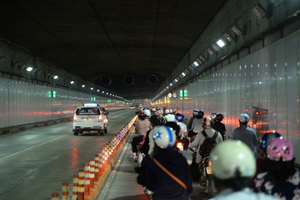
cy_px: 100
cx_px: 150
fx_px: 625
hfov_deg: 27.0
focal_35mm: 75
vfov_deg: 18.2
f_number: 2.8
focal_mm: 75
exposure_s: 1/60
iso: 1250
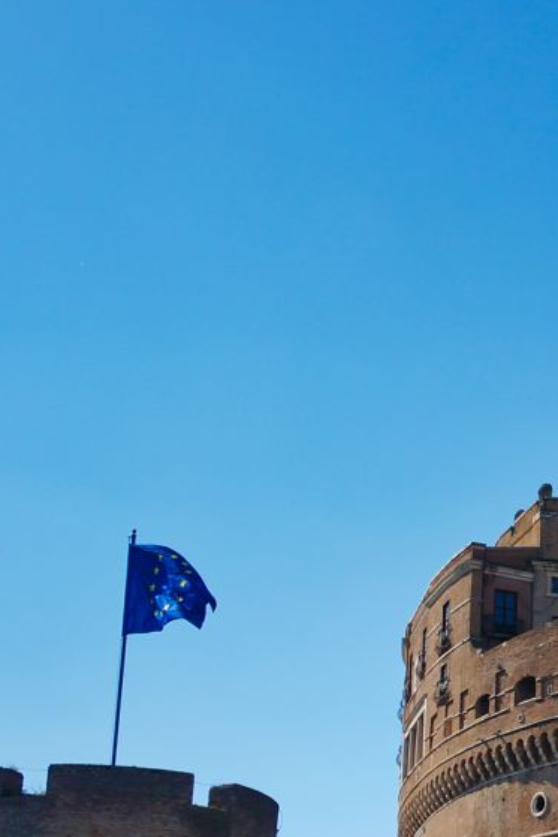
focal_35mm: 81
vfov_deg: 24.4
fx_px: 1892
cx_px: 942
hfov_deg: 15.0
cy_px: 721
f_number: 4
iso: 100
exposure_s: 1/1250
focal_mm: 19
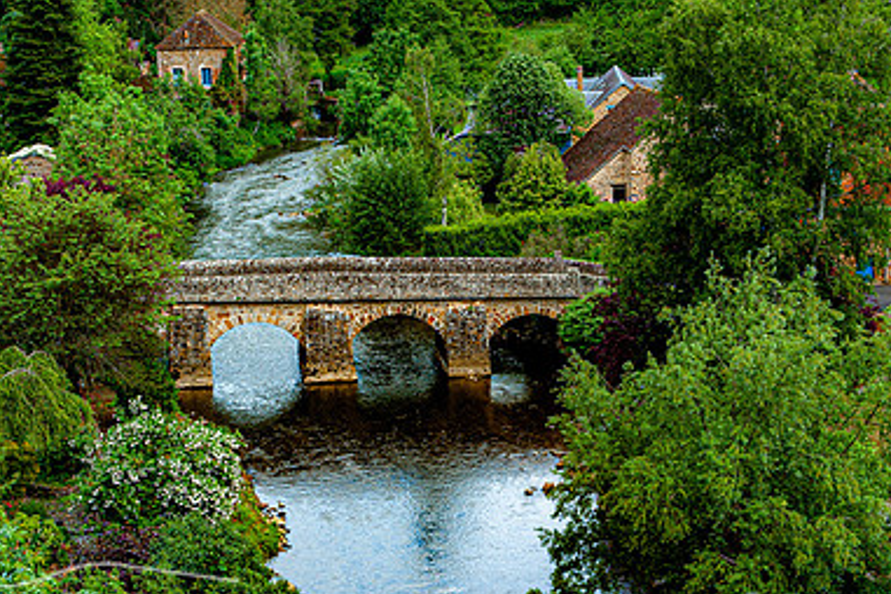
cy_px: 267
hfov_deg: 27.7
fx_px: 1807
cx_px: 414
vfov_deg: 18.7
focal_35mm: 73
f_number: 6.3
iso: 200
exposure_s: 1/160
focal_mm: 48
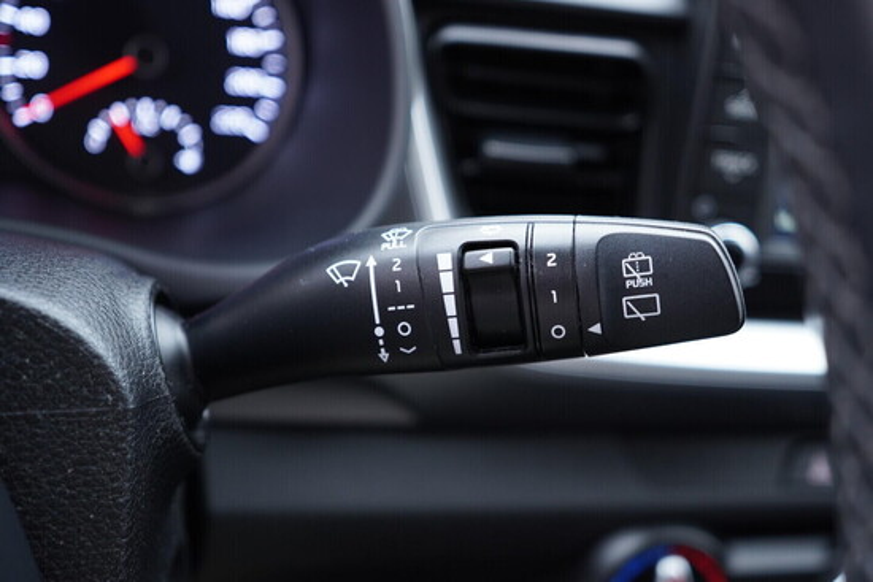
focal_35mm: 36
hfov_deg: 53.1
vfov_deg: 36.9
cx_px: 436
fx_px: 873
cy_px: 291
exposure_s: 1/40
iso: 500
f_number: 2.8
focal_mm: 24
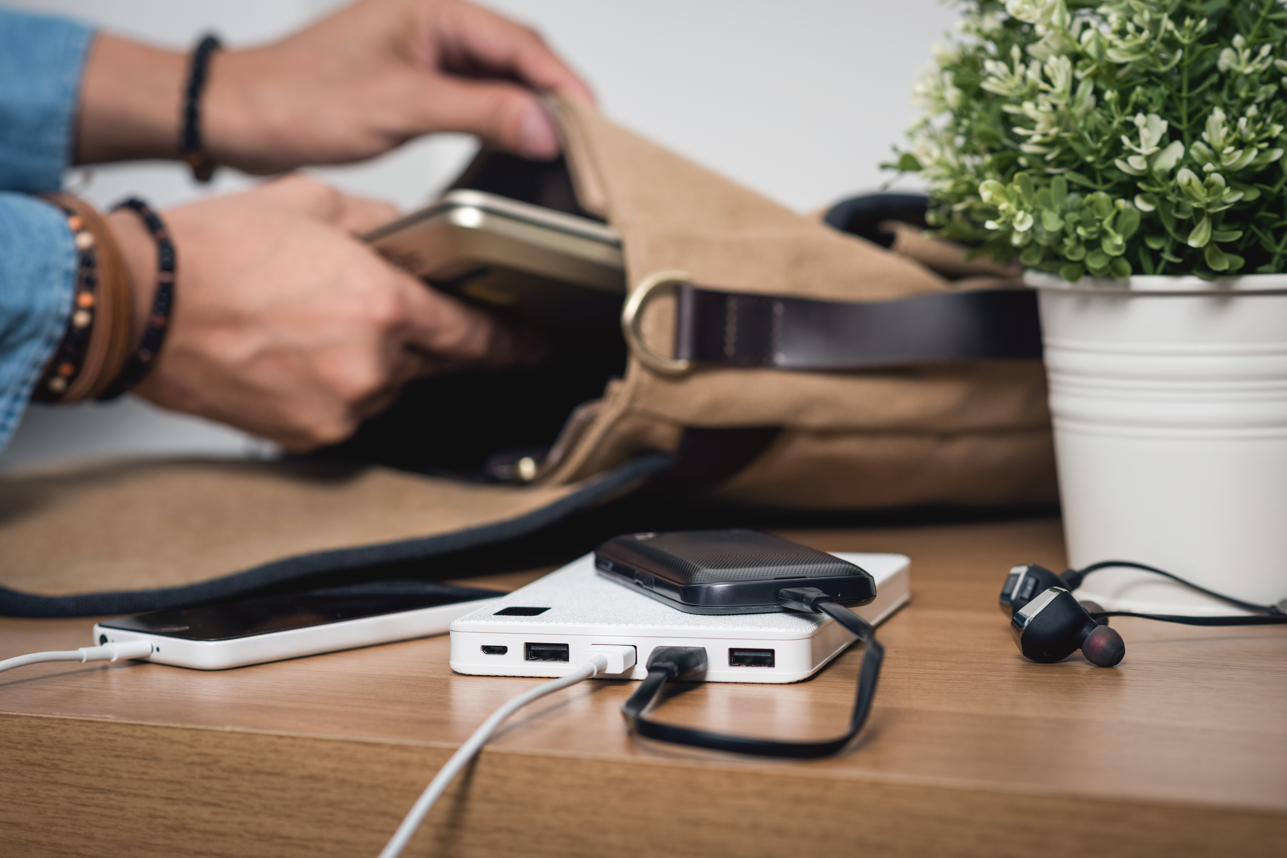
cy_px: 429
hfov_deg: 23.9
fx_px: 3039
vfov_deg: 16.1
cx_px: 644
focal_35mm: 85
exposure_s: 1/160
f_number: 5
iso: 280
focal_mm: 85
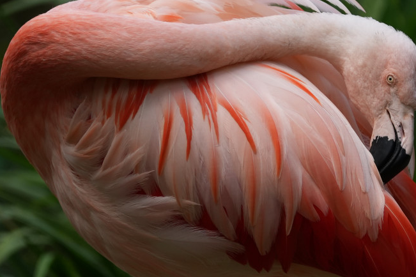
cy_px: 113
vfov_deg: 1.4
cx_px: 306
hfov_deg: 2.1
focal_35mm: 979
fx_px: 11312
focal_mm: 400
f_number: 8
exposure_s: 1/500
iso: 800
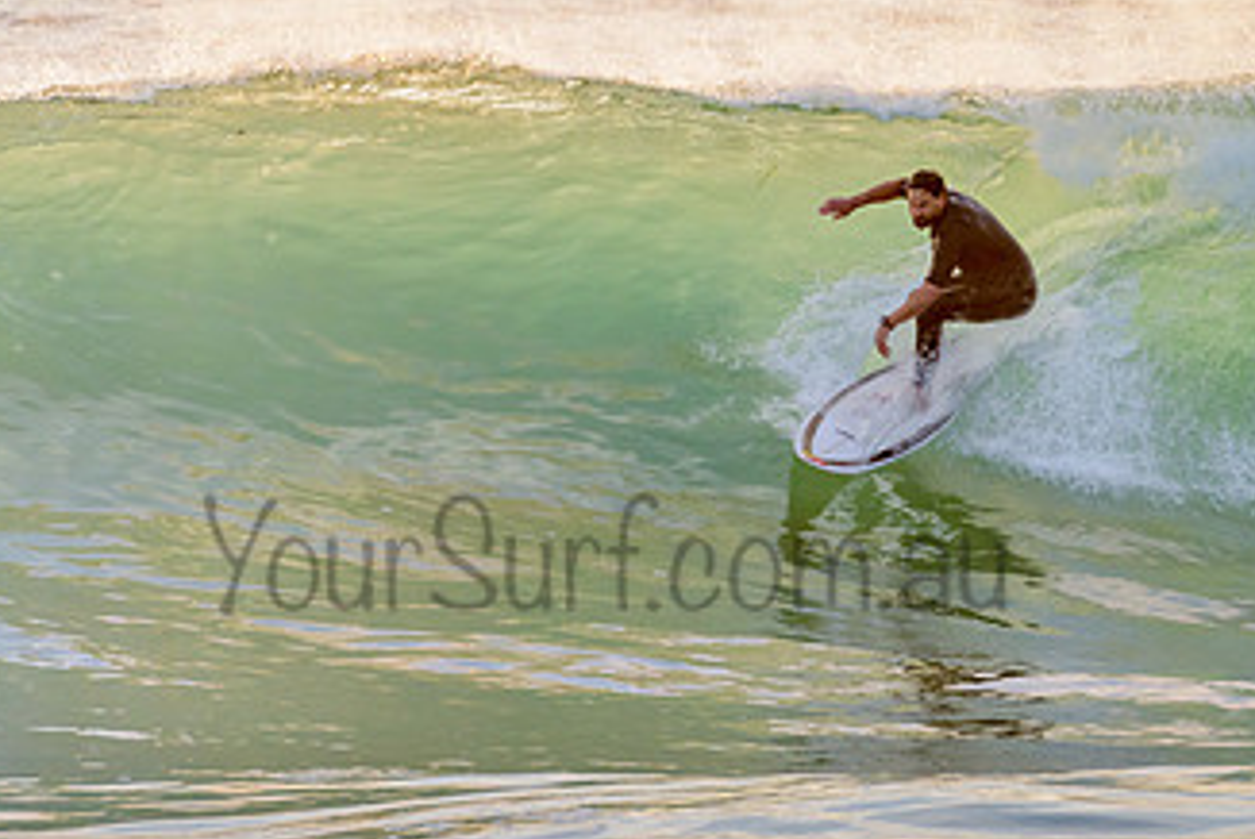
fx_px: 37997
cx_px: 852
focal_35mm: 1089
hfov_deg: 1.9
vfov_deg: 1.3
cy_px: 356
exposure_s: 1/320
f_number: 5.6
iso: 250
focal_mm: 500
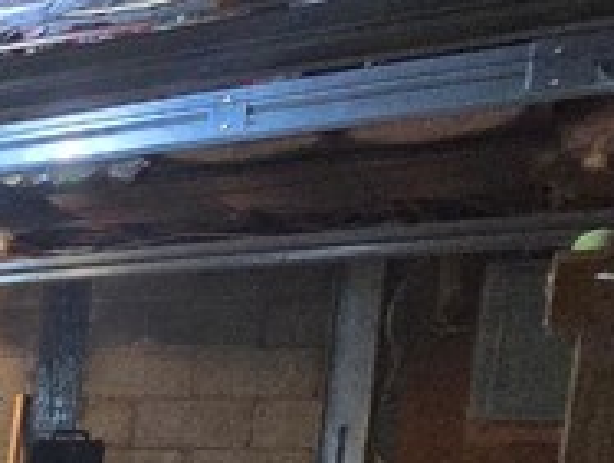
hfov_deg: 15.9
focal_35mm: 71
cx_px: -801
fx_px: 1262
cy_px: 604
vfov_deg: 19.2
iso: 800
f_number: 2.2
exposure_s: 1/60
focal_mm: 2.2
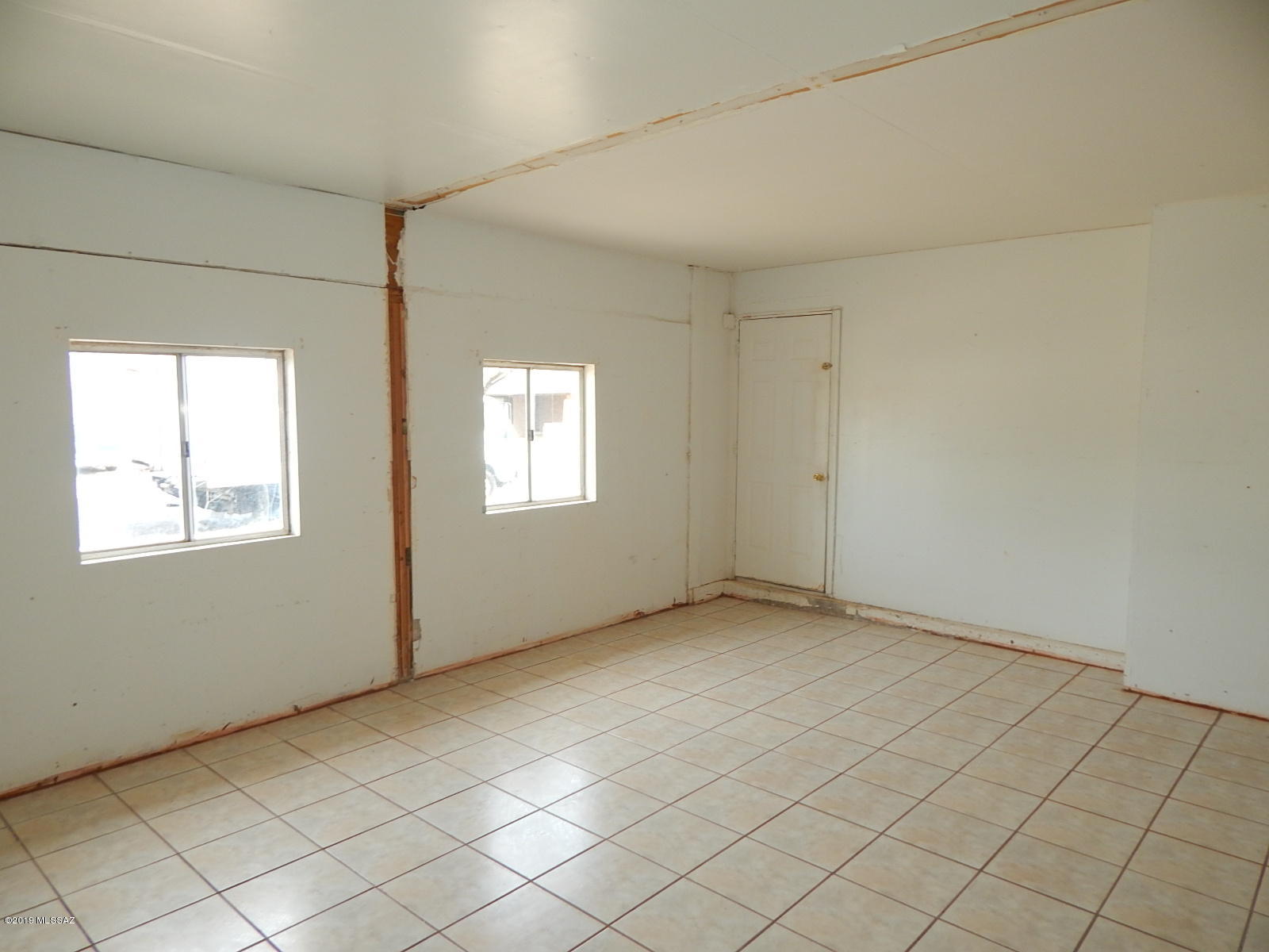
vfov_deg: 61.1
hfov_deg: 76.4
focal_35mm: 22
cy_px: 476
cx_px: 634
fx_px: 807
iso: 125
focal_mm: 4
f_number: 3
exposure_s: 1/60
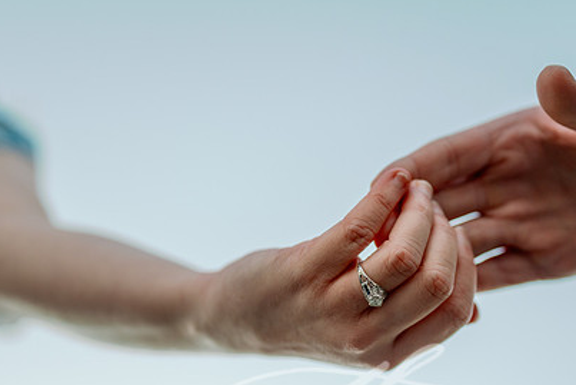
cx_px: 362
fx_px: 1152
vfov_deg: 18.9
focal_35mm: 72
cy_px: 263
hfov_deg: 28.0
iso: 640
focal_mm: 50
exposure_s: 1/640
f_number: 2
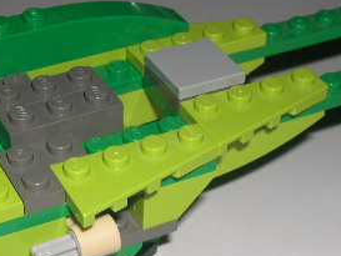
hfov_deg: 21.9
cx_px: 122
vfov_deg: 16.5
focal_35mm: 89
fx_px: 877
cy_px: 182
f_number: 7.6
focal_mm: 8
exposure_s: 1/60
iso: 100
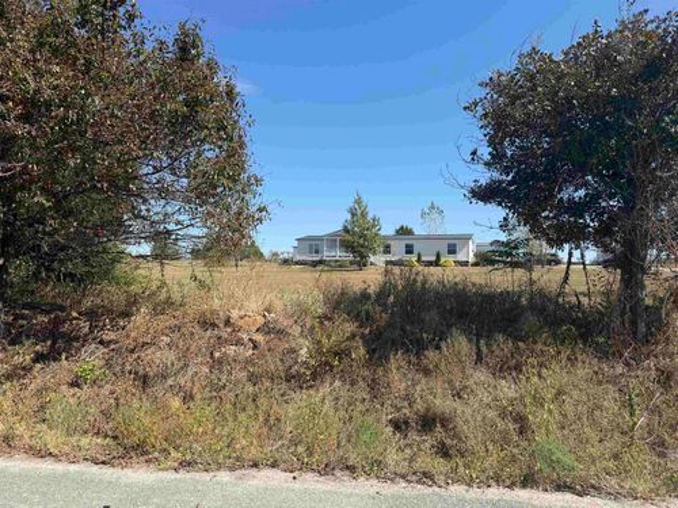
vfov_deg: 56.8
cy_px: 254
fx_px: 470
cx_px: 339
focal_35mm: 24
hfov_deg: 71.6
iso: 80
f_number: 1.78
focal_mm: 6.76
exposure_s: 1/3759
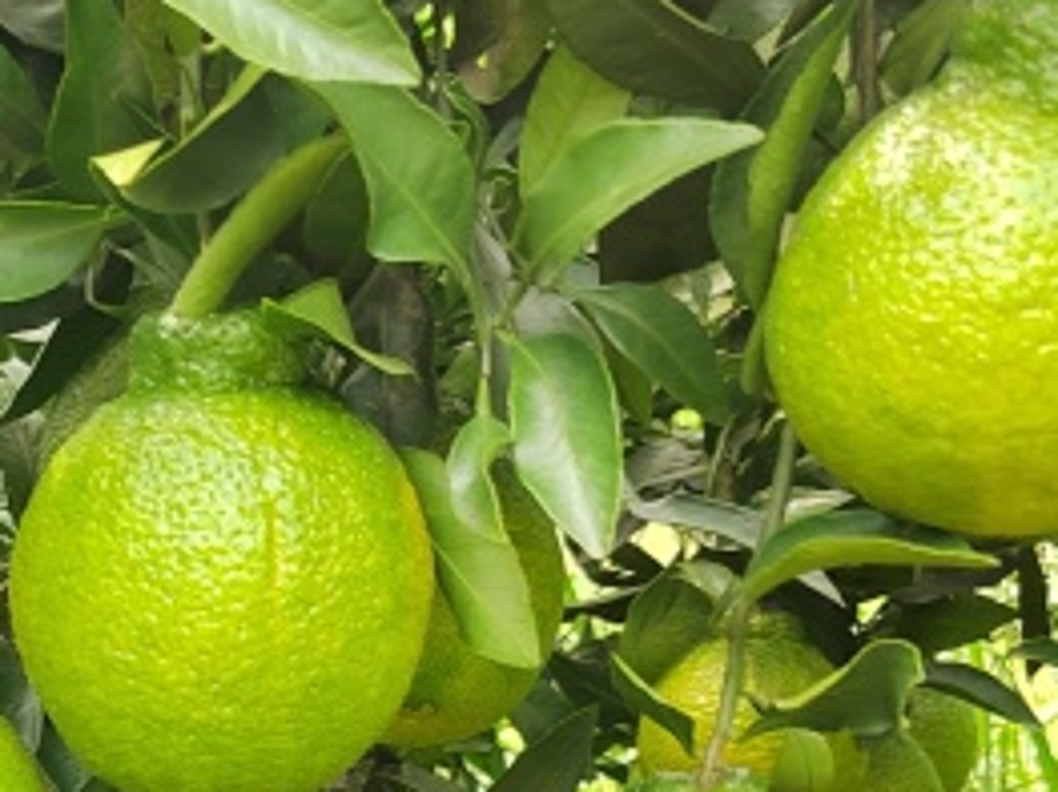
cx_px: 4
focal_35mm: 70
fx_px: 2138
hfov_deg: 26.3
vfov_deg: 20.3
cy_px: 804
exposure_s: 1/100
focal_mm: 5.52
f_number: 1.9
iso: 203
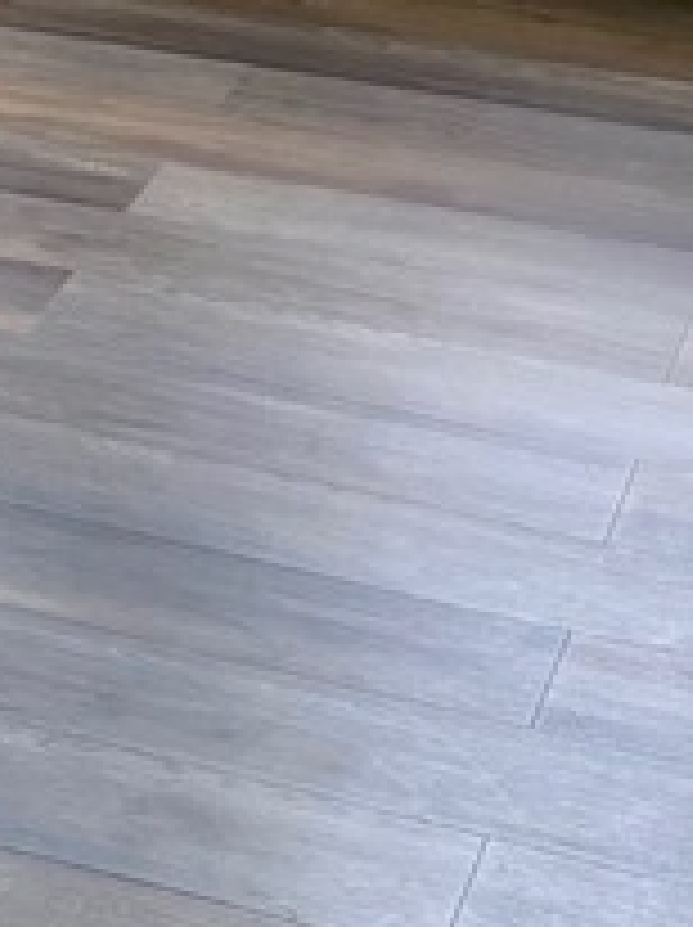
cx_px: -256
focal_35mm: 126
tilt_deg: -8.9
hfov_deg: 11.4
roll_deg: +0.2
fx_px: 3370
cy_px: -639
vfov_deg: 14.2
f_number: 1.78
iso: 250
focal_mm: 6.76
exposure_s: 1/120
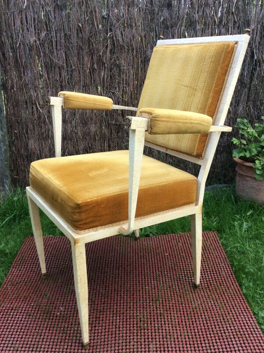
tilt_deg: -22.3
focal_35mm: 32
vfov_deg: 56.9
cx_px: 132
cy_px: 176
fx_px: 326
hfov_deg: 44.1
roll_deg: -0.6
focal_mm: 3.3
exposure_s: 1/295
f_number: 2.4
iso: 32
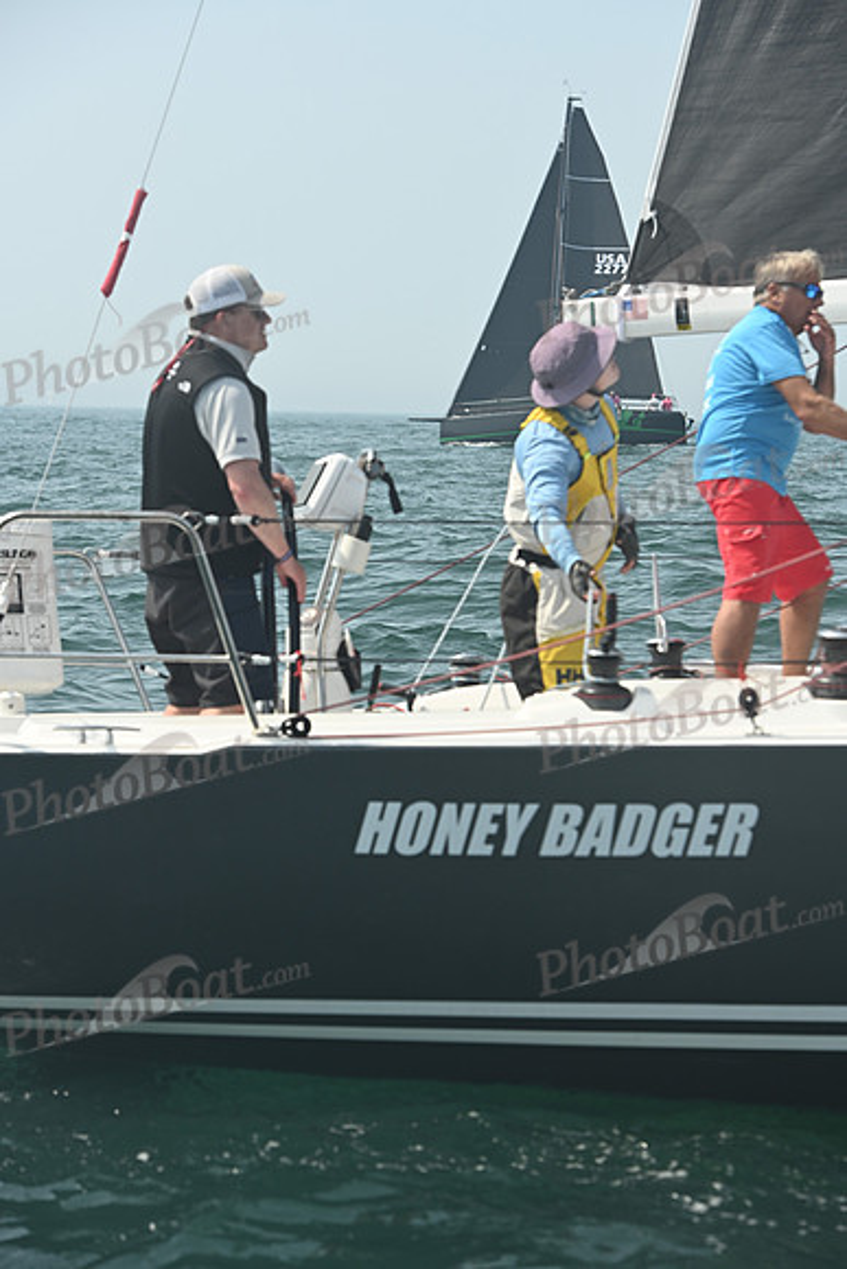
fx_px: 4232
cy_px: 634
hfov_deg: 11.4
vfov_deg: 17.1
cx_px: 424
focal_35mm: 120
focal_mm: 120
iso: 320
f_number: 7.1
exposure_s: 1/1250
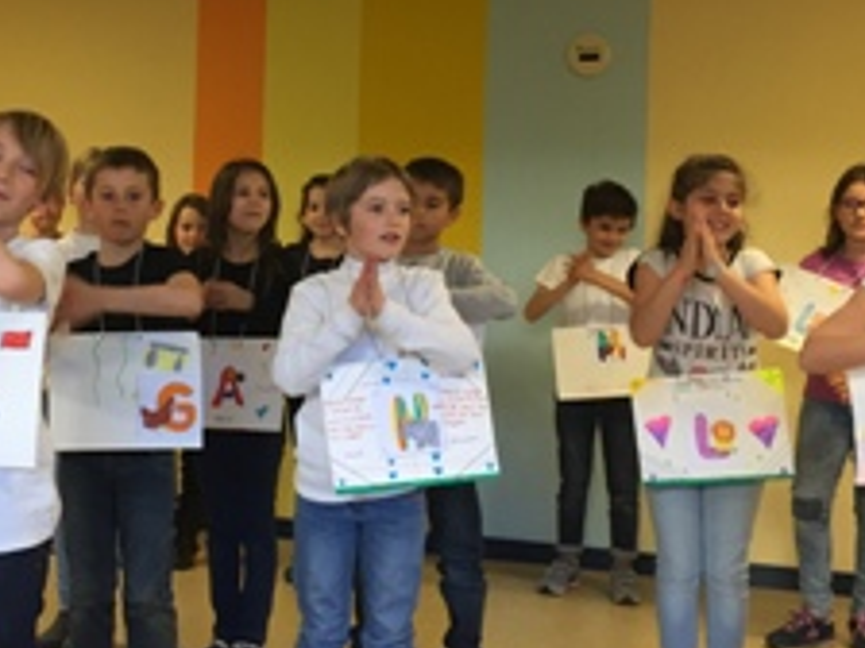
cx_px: 236
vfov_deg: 25.1
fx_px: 1449
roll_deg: -1.3
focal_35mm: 58
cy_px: 231
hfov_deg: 32.7
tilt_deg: +0.4
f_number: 2.2
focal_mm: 4.15
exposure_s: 1/33
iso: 100
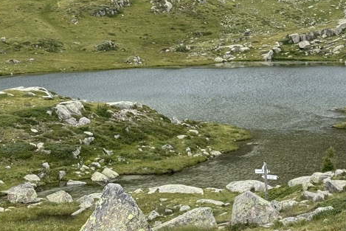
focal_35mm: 109
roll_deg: -0.3
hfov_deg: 18.6
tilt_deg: +1.0
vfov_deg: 12.4
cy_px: -3
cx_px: 274
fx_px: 1048
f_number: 1.78
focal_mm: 6.76
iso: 64
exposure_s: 1/2045
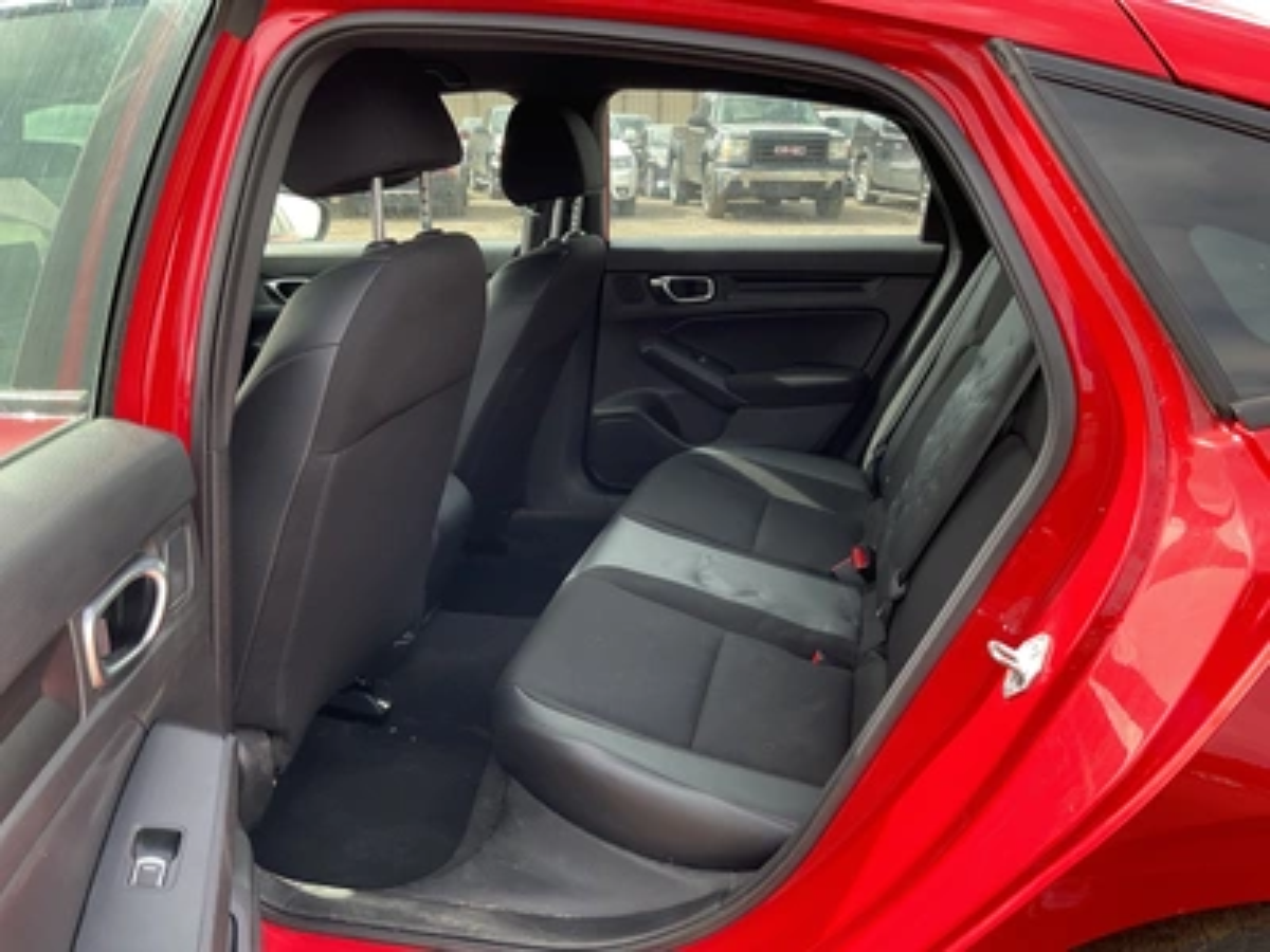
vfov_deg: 48.2
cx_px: 635
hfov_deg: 61.7
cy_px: 476
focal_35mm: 29
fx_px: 1064
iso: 20
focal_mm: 3
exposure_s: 1/122
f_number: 1.8
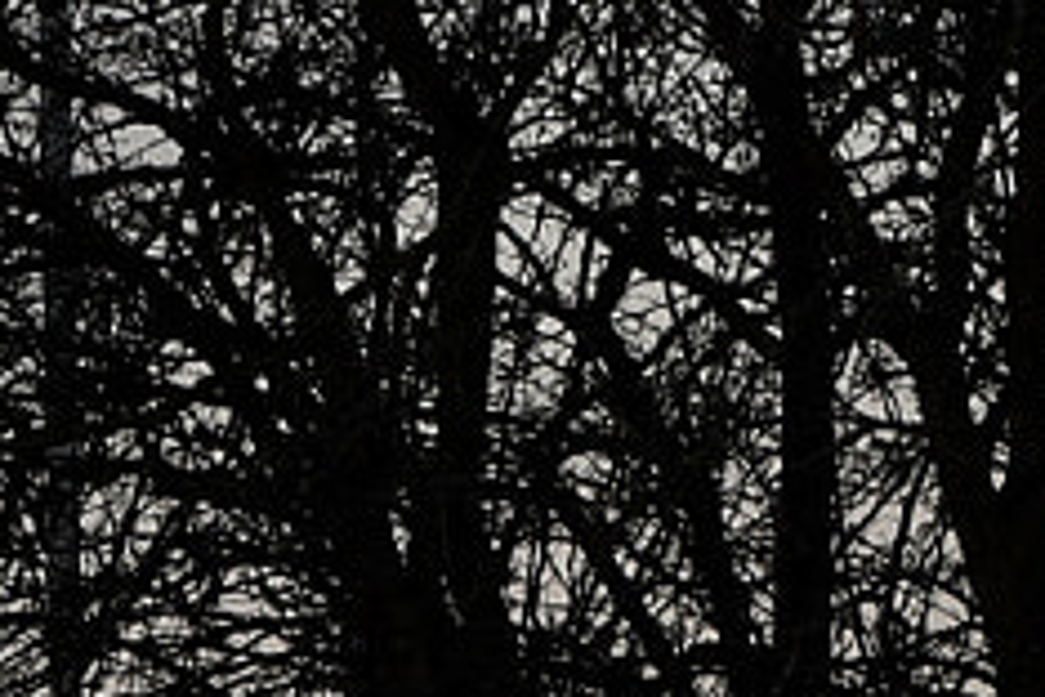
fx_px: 19621
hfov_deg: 3.0
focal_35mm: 676
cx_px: -1425
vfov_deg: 2.0
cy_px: 643
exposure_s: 1/20
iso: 100
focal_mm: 66
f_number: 11
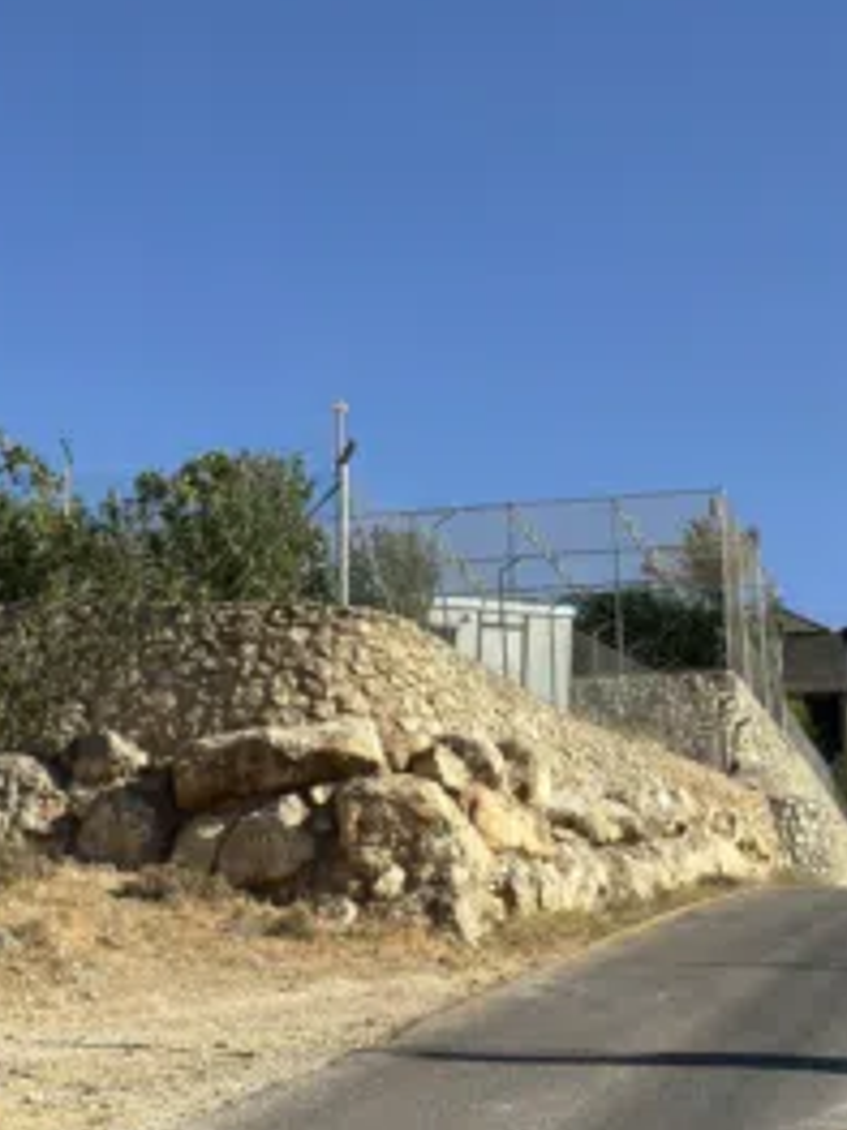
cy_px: 670
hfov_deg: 20.1
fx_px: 2384
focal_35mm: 73
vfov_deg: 26.6
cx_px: 443
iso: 100
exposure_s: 1/5882
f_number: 1.78
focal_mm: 6.86
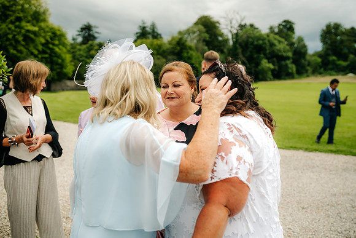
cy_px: 119
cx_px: 178
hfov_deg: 54.4
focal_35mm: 35
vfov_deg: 37.9
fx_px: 346
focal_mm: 35
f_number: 2.5
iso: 100
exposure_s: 1/2500
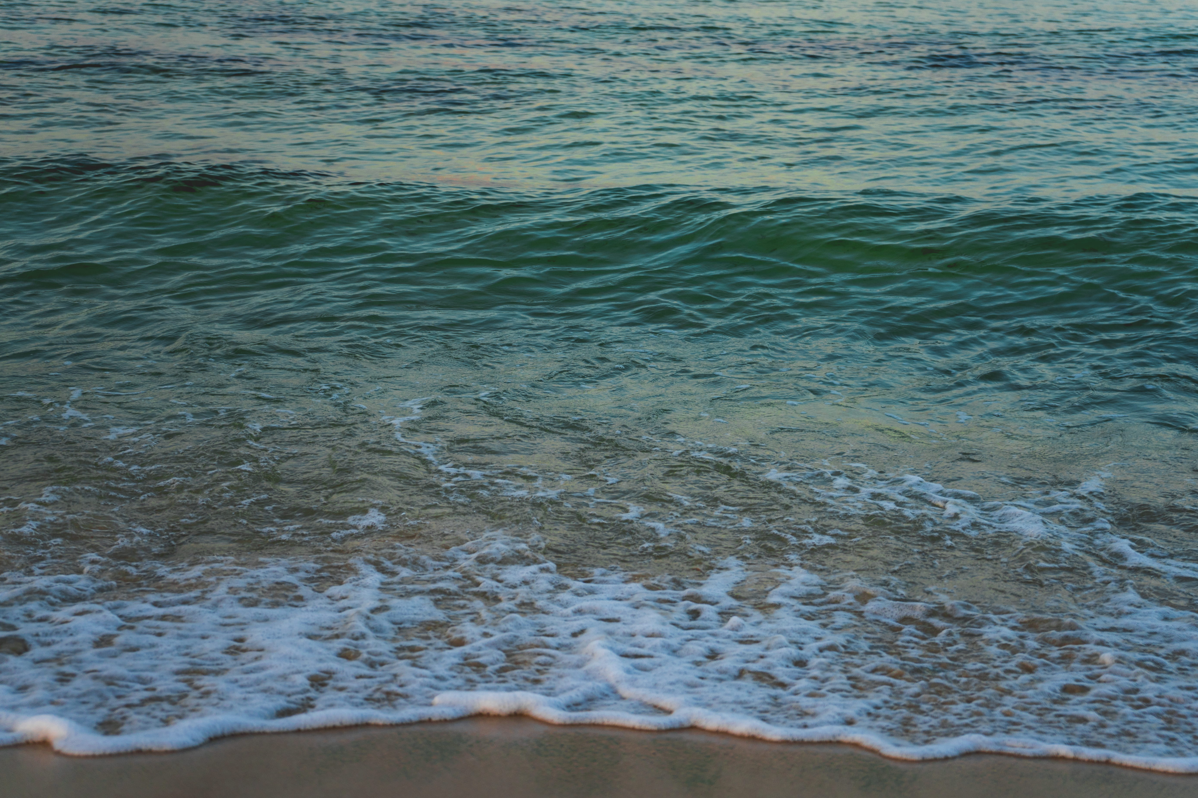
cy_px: 391
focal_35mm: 76
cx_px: 618
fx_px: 2529
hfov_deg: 26.6
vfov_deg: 17.9
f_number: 5.6
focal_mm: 70
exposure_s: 1/160
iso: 100
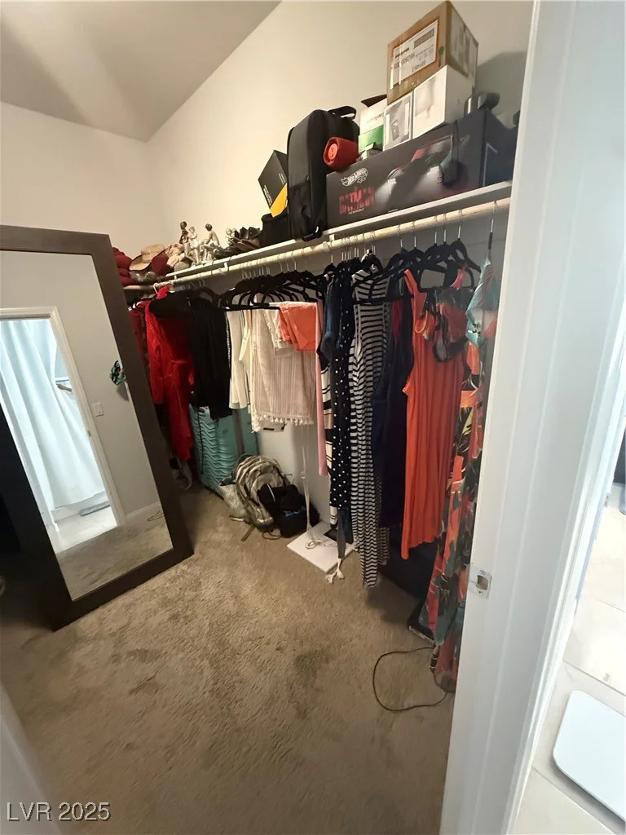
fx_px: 338
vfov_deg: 102.1
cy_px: 418
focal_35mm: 14
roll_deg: +3.9
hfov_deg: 85.7
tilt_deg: -17.2
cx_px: 313
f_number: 2.2
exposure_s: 1/40
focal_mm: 2.22
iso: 1250
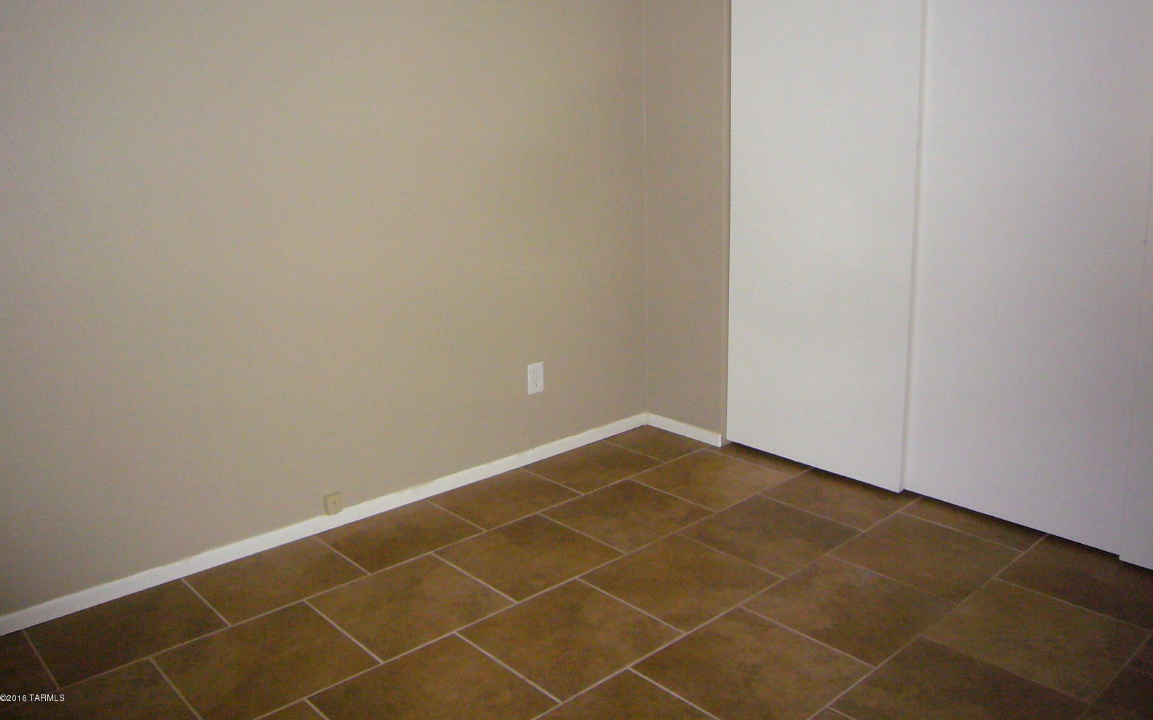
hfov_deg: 62.9
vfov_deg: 41.6
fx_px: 943
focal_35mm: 30
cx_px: 578
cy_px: 290
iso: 250
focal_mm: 4.6
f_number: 2.8
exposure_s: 1/30
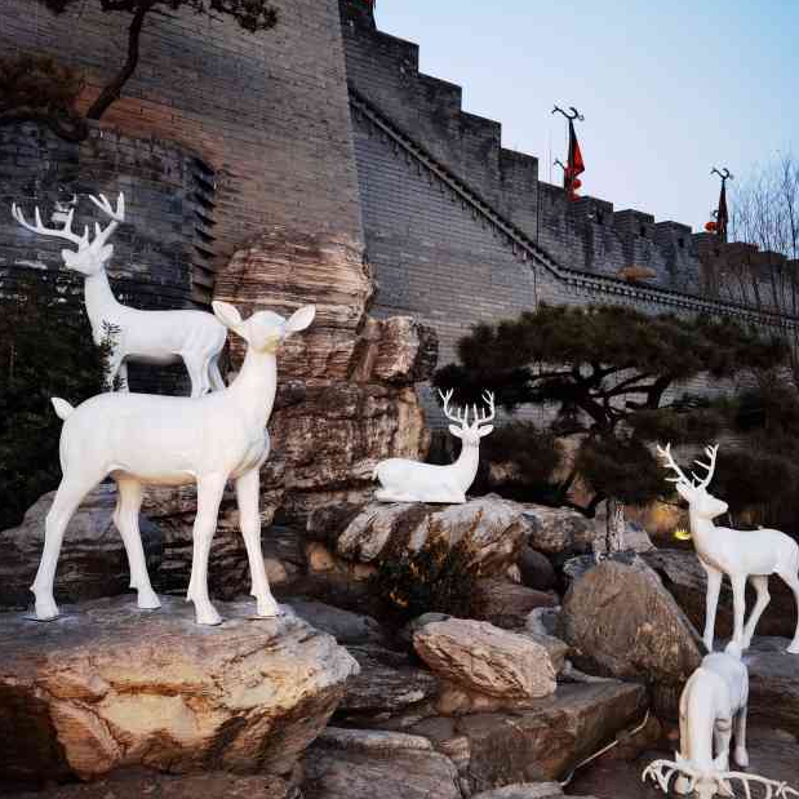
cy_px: 370
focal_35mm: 36
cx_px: 427
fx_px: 940
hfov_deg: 46.0
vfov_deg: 46.0
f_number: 1.9
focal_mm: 6.71
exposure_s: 1/50
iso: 160
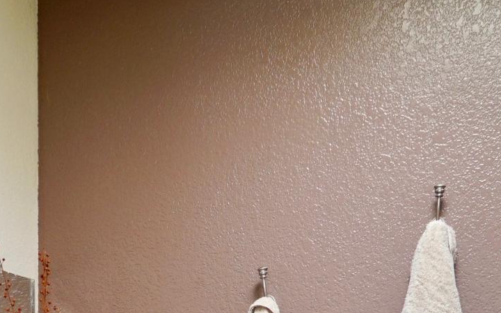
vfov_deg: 16.1
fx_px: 928
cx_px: 57
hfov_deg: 29.1
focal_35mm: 68
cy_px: 570
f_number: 4
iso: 1000
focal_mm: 24
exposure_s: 1/160
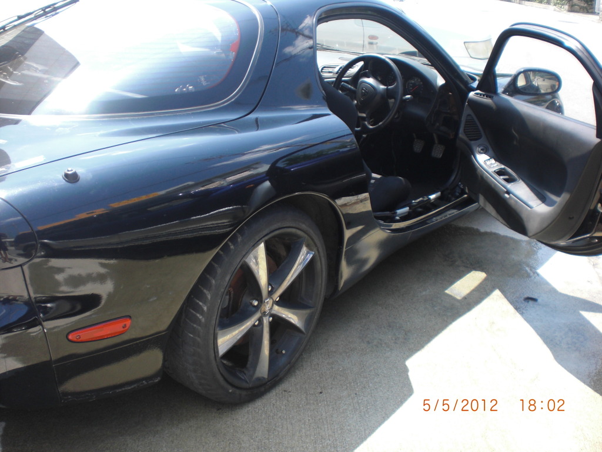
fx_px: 661
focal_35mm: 38
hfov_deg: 49.0
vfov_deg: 37.7
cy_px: 226
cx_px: 301
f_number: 3.1
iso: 64
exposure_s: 1/200
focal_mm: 6.3
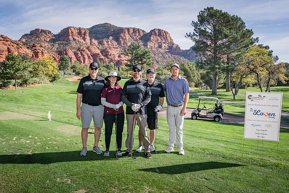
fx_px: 254
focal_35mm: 32
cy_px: 91
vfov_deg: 41.5
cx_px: 124
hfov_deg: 58.9
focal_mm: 25.1
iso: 250
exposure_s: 1/1600
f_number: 4.5
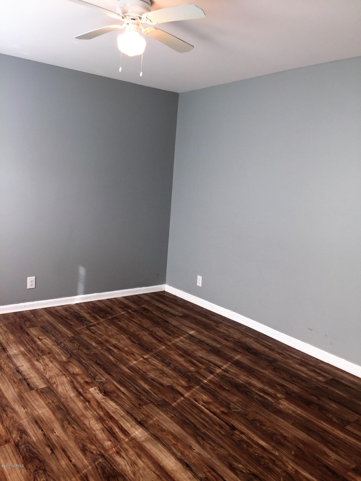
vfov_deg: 61.7
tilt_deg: -7.3
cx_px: 180
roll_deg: -4.5
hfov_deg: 48.2
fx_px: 403
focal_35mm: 29
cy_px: 240
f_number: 2.2
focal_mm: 4.15
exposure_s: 1/60
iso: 32
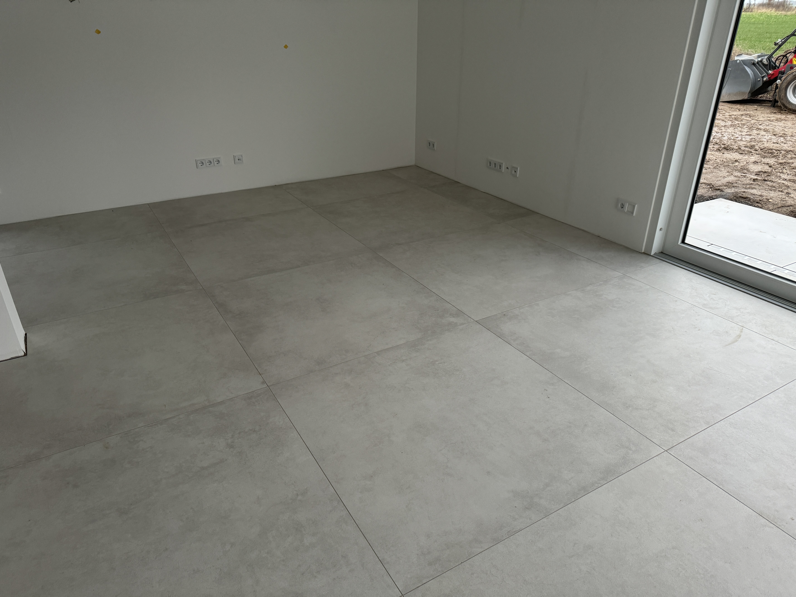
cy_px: 298
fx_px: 552
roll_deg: +0.2
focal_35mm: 24
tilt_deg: -27.4
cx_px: 398
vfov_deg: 56.8
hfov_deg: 71.6
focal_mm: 6.86
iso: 200
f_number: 1.78
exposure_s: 1/77
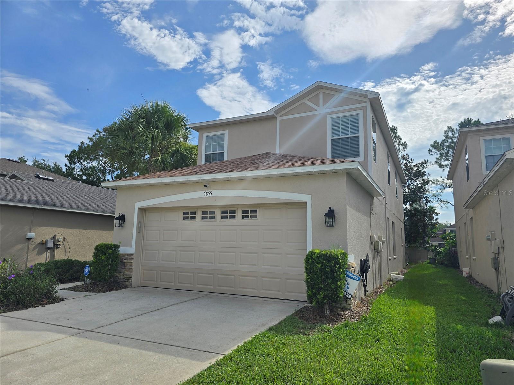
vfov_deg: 58.9
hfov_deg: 73.9
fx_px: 342
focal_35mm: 23
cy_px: 192
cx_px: 257
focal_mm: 6.3
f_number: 1.7
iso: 12
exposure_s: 1/1667
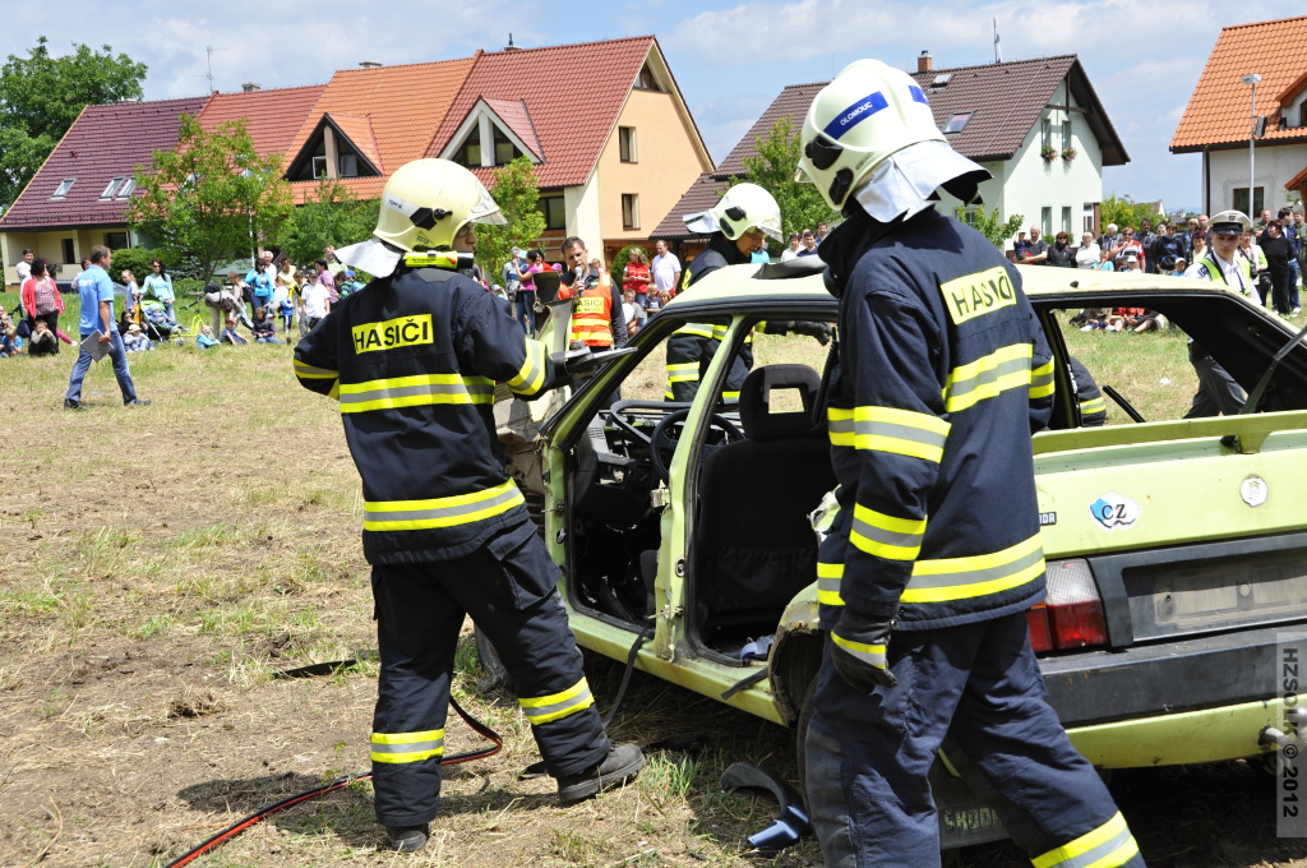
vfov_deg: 28.9
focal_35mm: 46
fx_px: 1686
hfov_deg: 42.4
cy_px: 434
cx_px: 654
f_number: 10
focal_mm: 31
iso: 200
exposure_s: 1/400
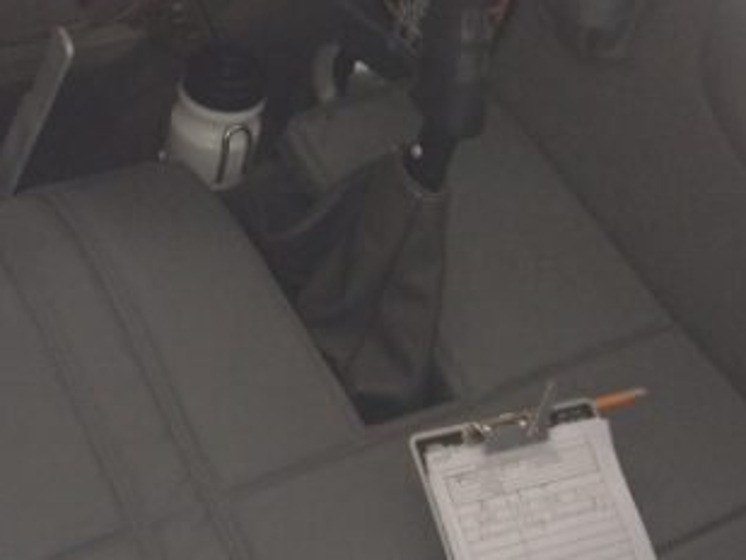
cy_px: 193
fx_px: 1876
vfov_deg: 16.9
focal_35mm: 87
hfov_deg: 21.9
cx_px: 56
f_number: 2.4
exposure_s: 1/60
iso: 80
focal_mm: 4.28
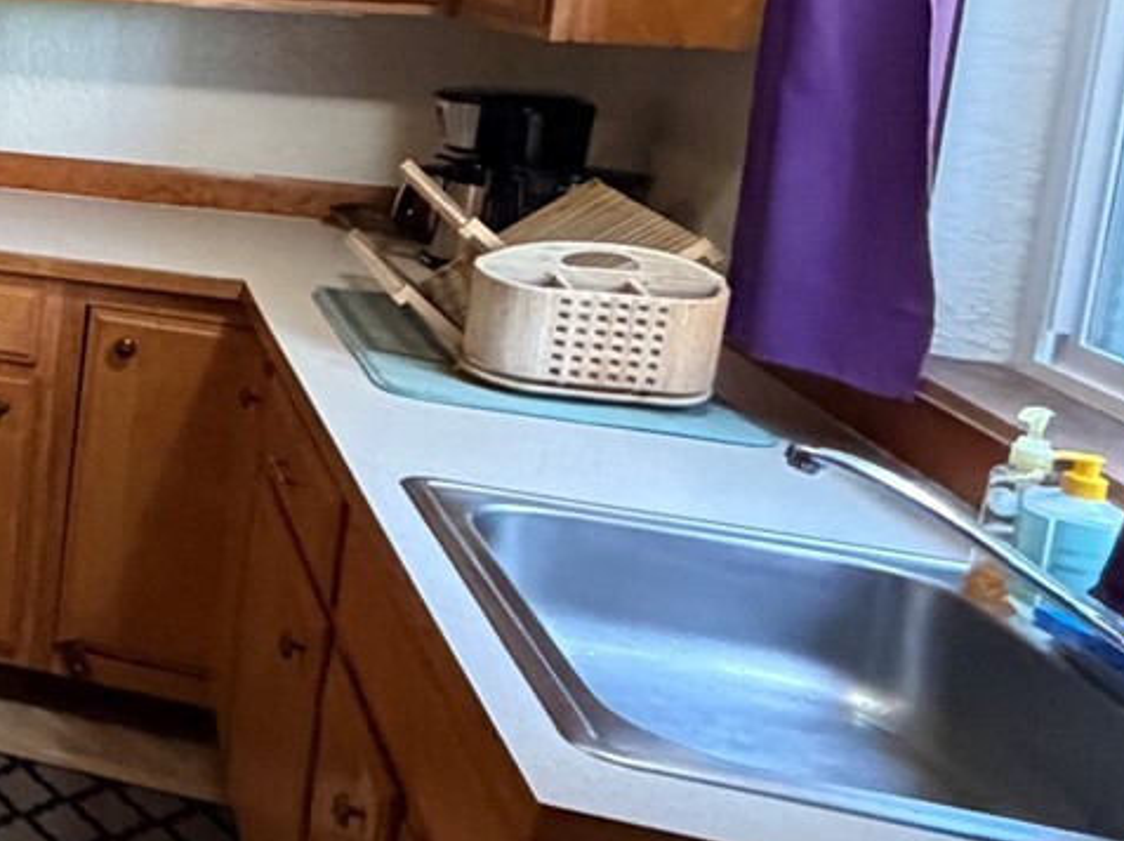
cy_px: 52
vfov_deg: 29.3
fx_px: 1525
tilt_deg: -7.3
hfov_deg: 26.2
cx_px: -650
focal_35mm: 47
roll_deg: -1.0
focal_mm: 2.22
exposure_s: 1/60
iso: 800
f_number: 2.2
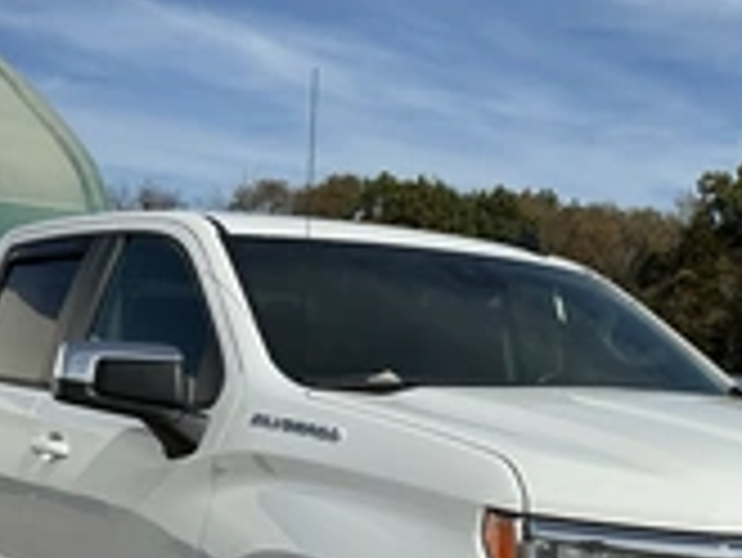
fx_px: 1459
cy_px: 513
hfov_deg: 28.3
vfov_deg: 21.1
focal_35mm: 68
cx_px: 504
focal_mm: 3
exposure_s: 1/3788
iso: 25
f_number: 1.8
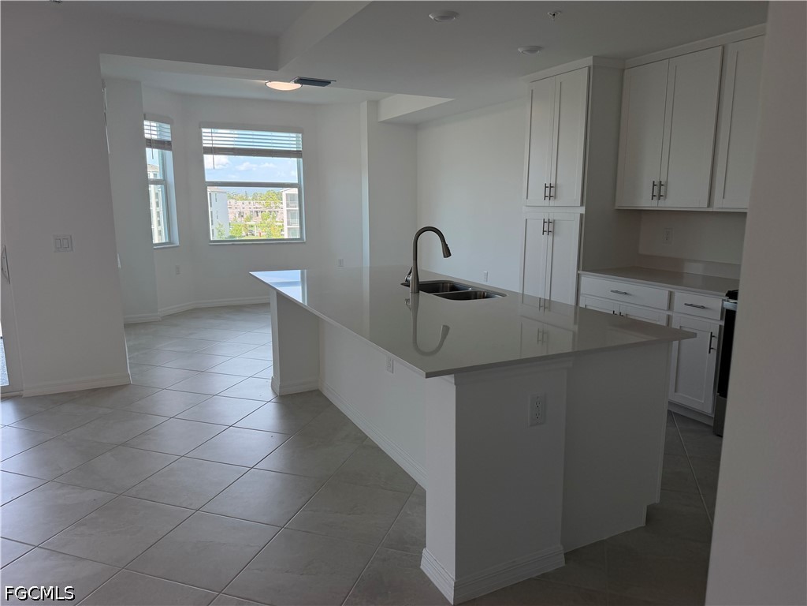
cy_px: 303
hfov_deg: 71.6
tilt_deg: -10.2
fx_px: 560
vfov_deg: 56.8
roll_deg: +0.5
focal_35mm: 24
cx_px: 404
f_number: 1.78
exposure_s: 1/510
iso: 100
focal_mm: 6.76
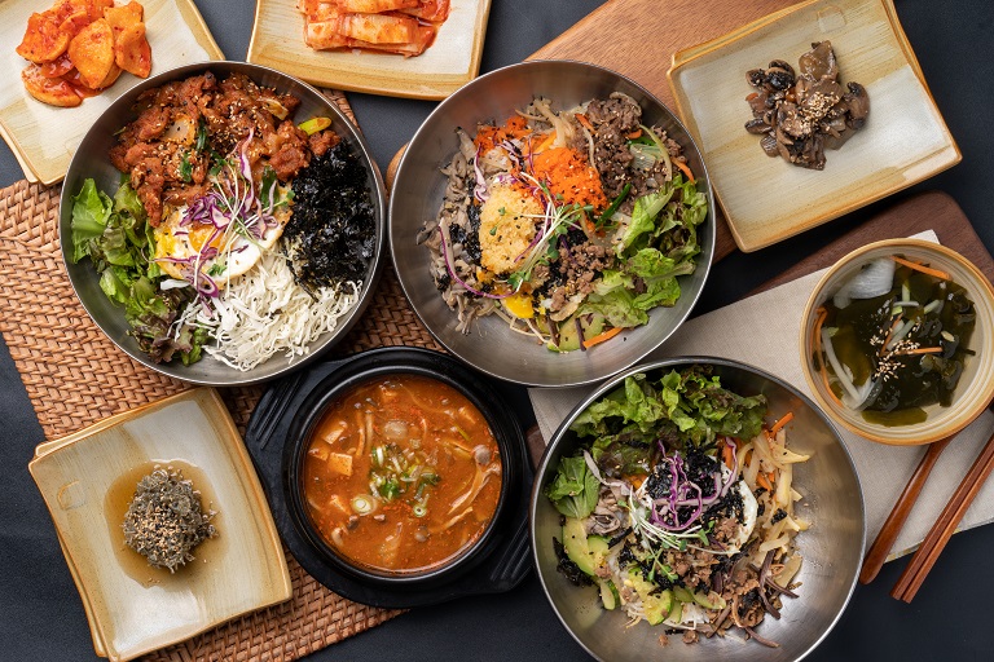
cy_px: 331
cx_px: 497
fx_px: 1463
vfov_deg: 25.5
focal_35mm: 53
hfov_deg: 37.5
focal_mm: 53
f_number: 13
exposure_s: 1/125
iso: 200
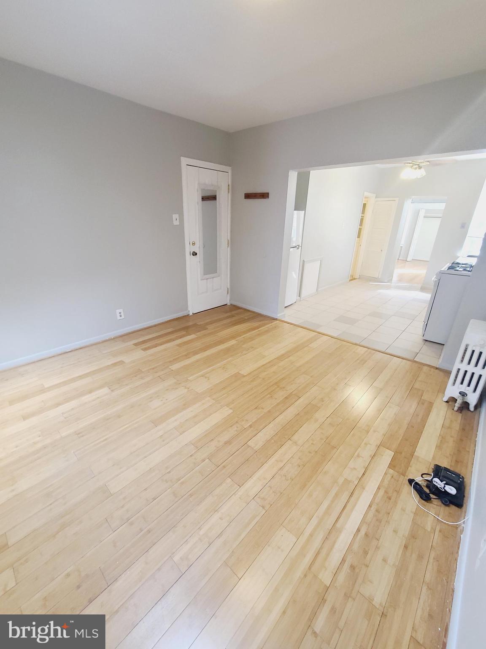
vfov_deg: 106.2
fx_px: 243
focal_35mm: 13
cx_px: 243
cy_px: 324
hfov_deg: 89.9
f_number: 2.2
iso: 320
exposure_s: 1/60
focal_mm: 2.2
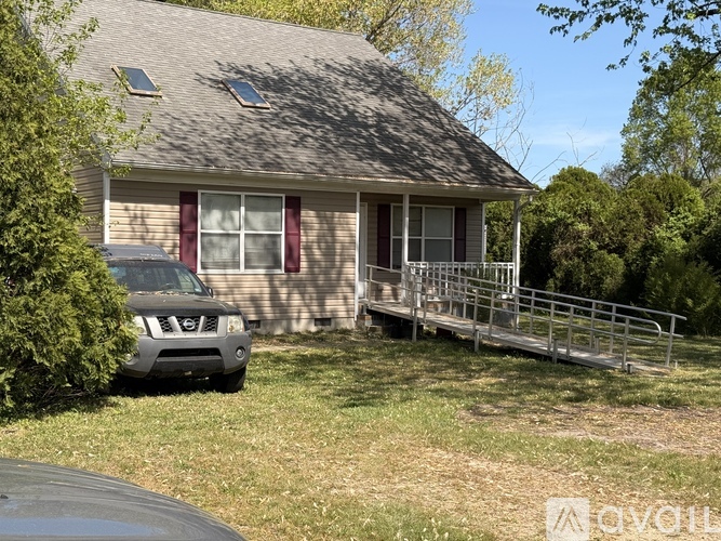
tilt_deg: +0.3
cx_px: 360
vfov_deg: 30.3
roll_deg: -0.2
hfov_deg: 39.7
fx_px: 1000
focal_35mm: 48
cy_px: 270
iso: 100
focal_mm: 6.76
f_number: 1.78
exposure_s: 1/4587
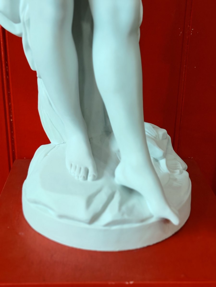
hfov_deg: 30.3
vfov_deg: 39.7
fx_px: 399
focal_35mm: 48
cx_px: 108
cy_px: 144
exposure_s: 1/33.3
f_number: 4
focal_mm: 5.25
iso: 224
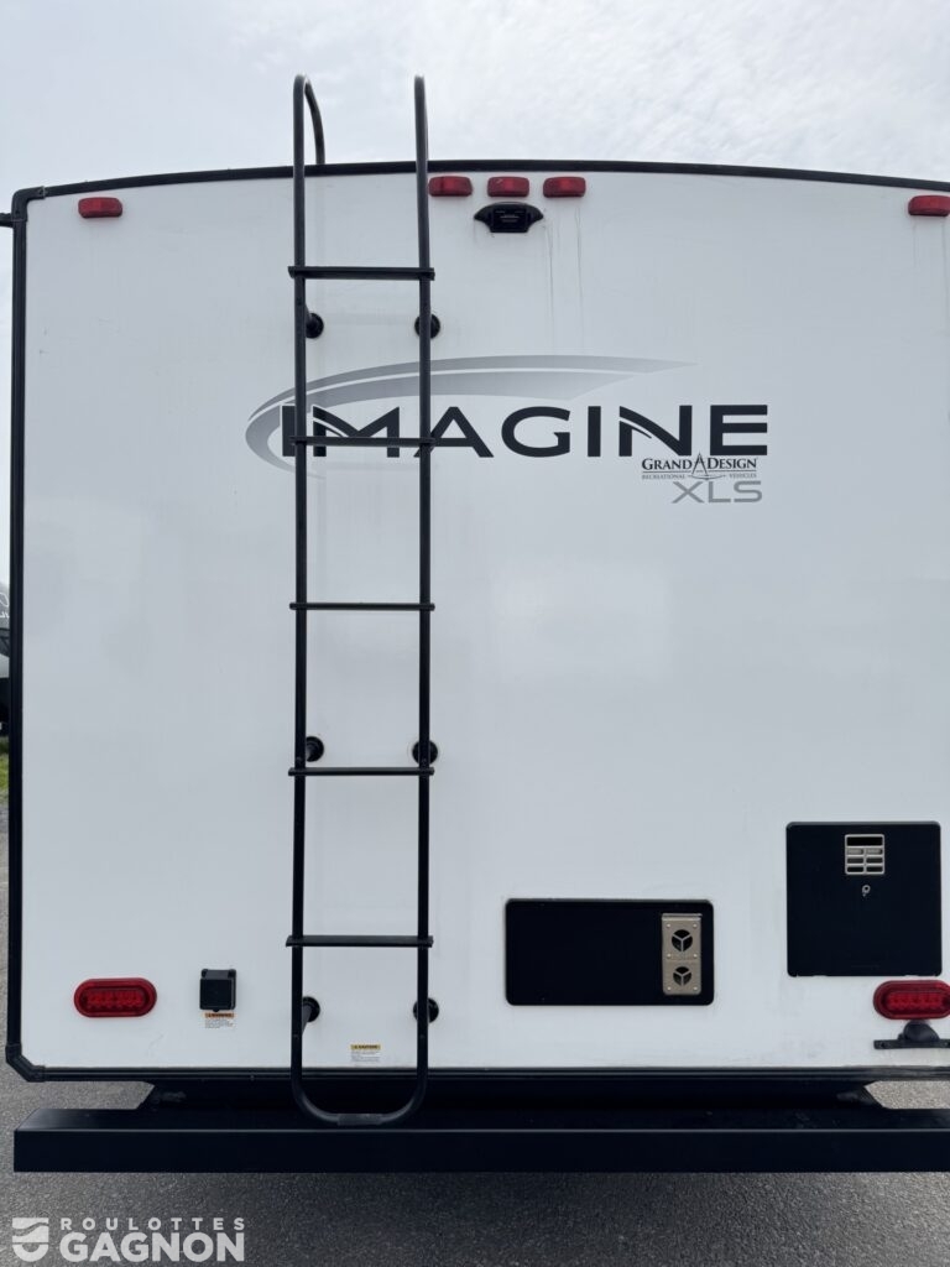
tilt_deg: +1.9
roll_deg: -1.3
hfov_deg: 56.8
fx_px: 878
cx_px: 475
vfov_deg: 71.6
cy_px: 634
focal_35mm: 24
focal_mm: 6.76
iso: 80
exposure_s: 1/4310
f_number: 1.78
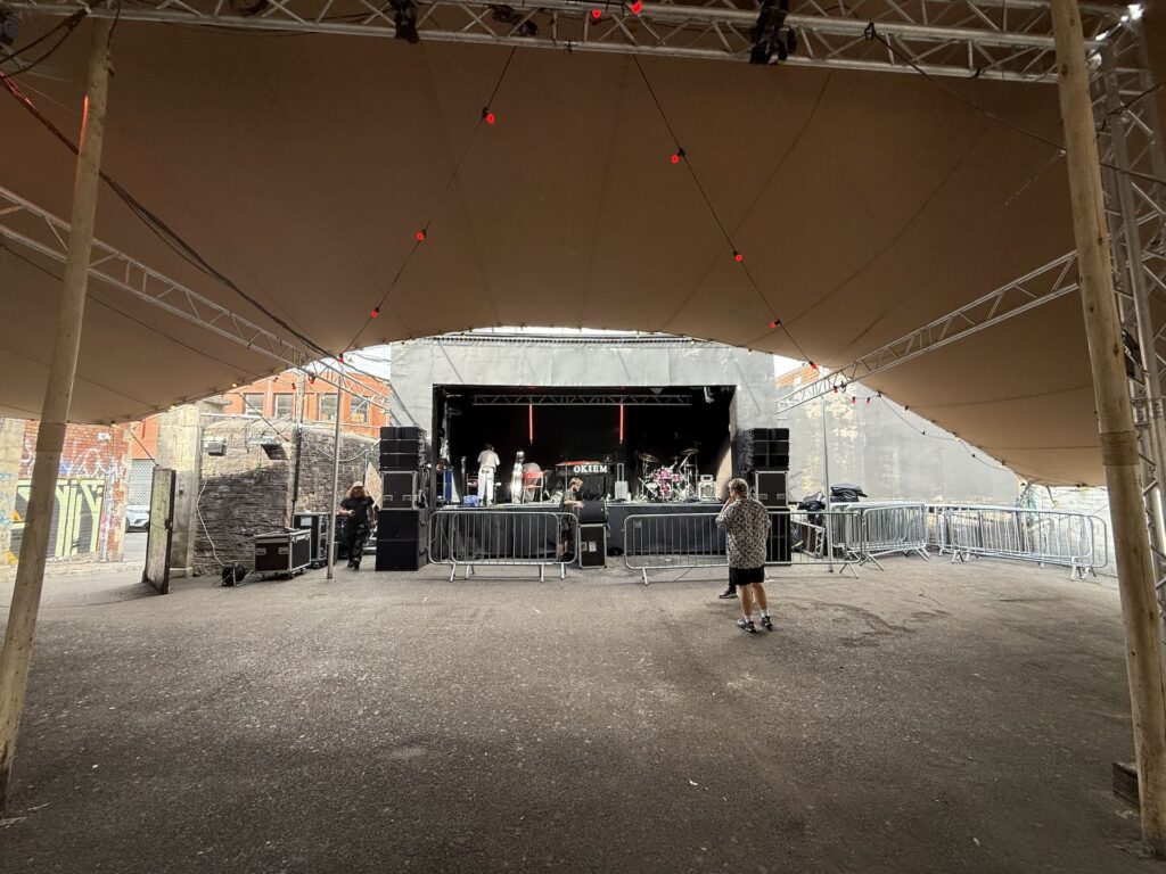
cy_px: 437
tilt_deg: +5.1
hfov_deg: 102.1
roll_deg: +0.2
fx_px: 472
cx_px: 583
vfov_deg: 85.7
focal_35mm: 14
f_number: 2.2
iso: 64
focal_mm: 2.22
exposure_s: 1/123
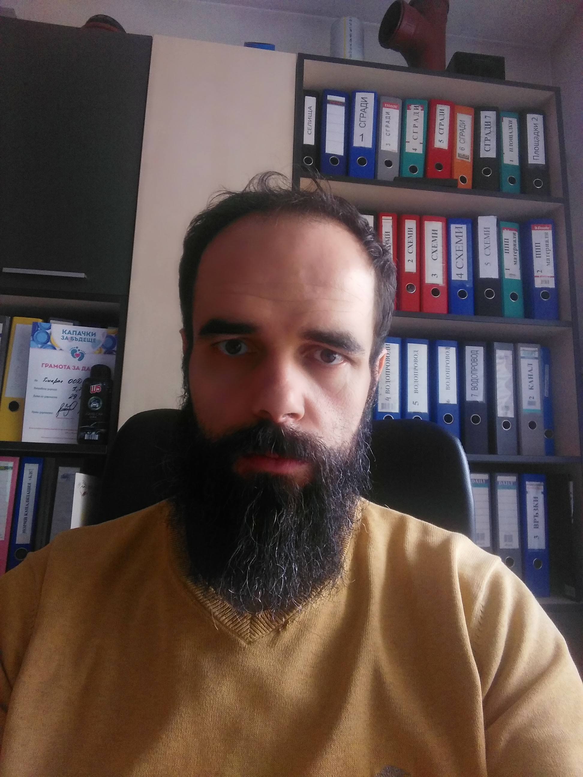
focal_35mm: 22
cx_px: 292
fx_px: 494
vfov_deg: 76.4
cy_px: 388
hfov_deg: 61.1
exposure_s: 1/20
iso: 109
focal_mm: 2.38
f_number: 2.4
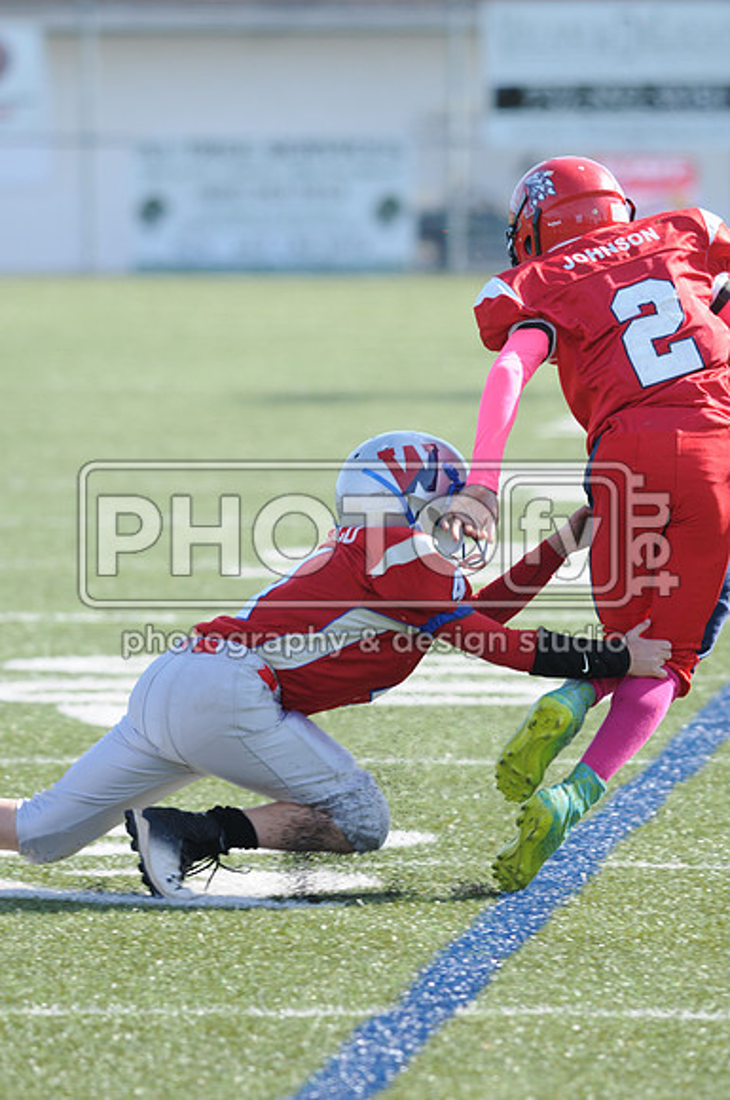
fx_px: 13727
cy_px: 550
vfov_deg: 4.6
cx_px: 365
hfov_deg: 3.0
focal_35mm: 450
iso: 200
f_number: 5
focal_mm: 300
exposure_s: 1/500
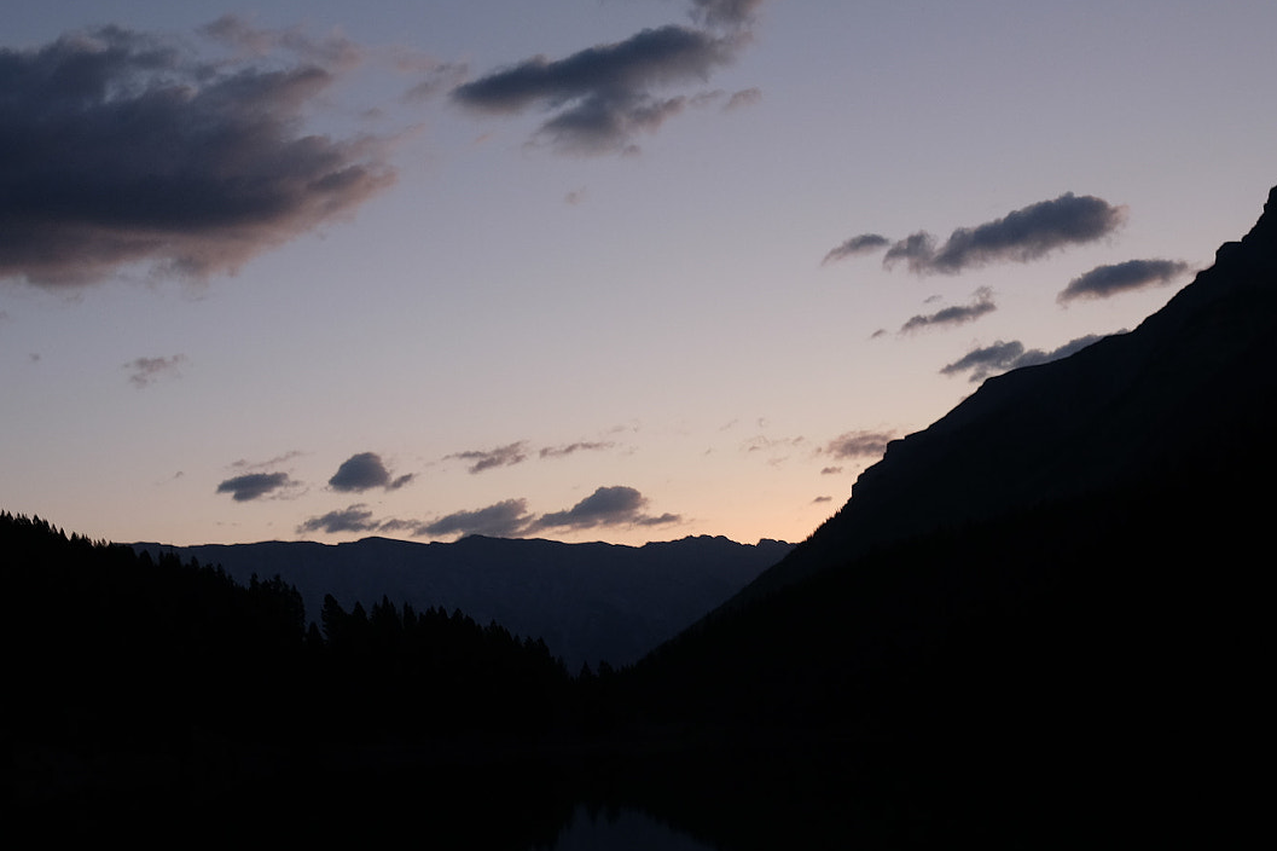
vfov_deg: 25.2
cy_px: 632
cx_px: 667
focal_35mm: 53
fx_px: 1879
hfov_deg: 37.5
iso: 500
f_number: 4
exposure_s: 1/40
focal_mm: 23
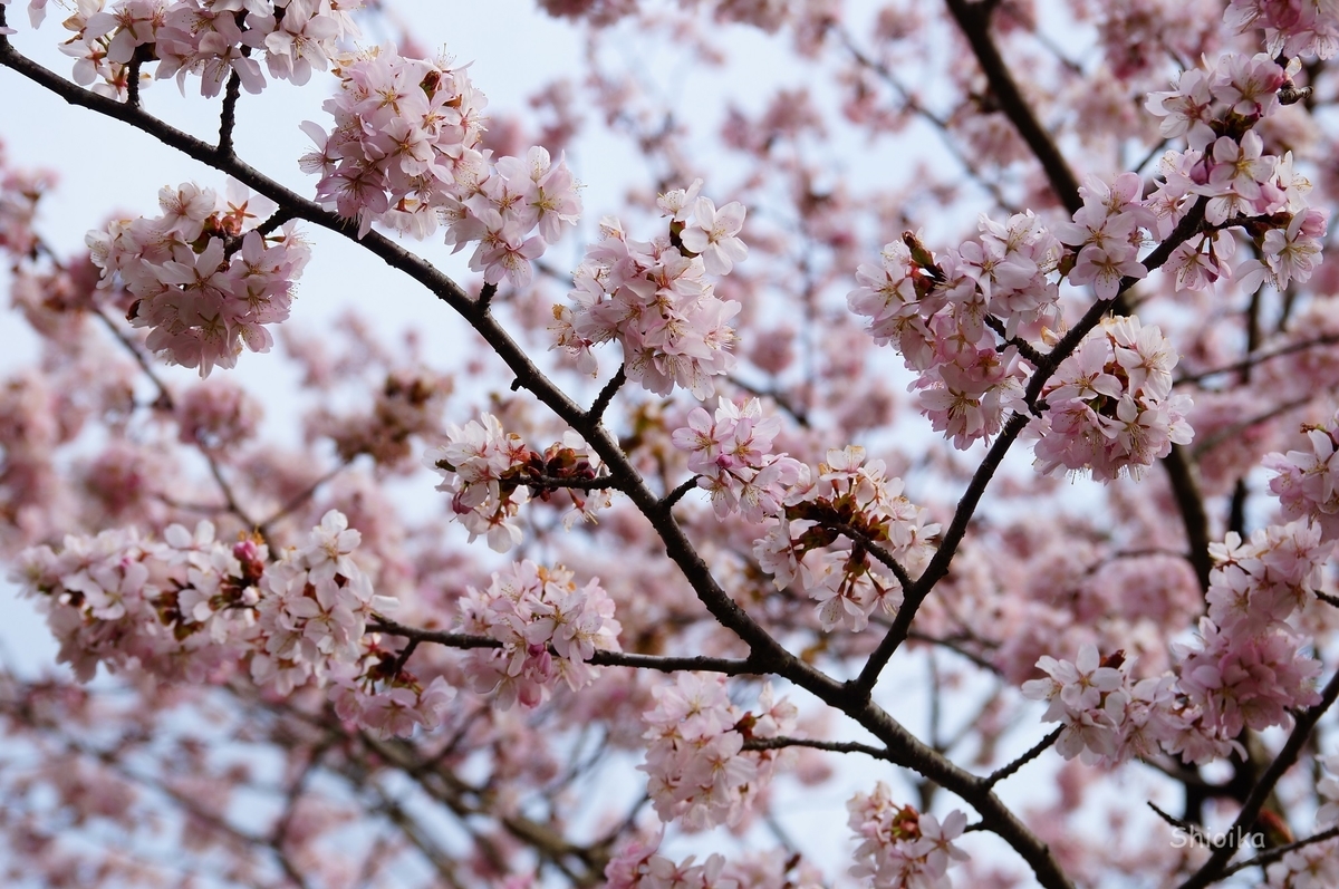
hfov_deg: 27.0
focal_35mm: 75
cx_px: 670
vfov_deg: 18.1
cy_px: 444
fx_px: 2786
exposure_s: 1/125
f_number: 4.5
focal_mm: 50
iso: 100
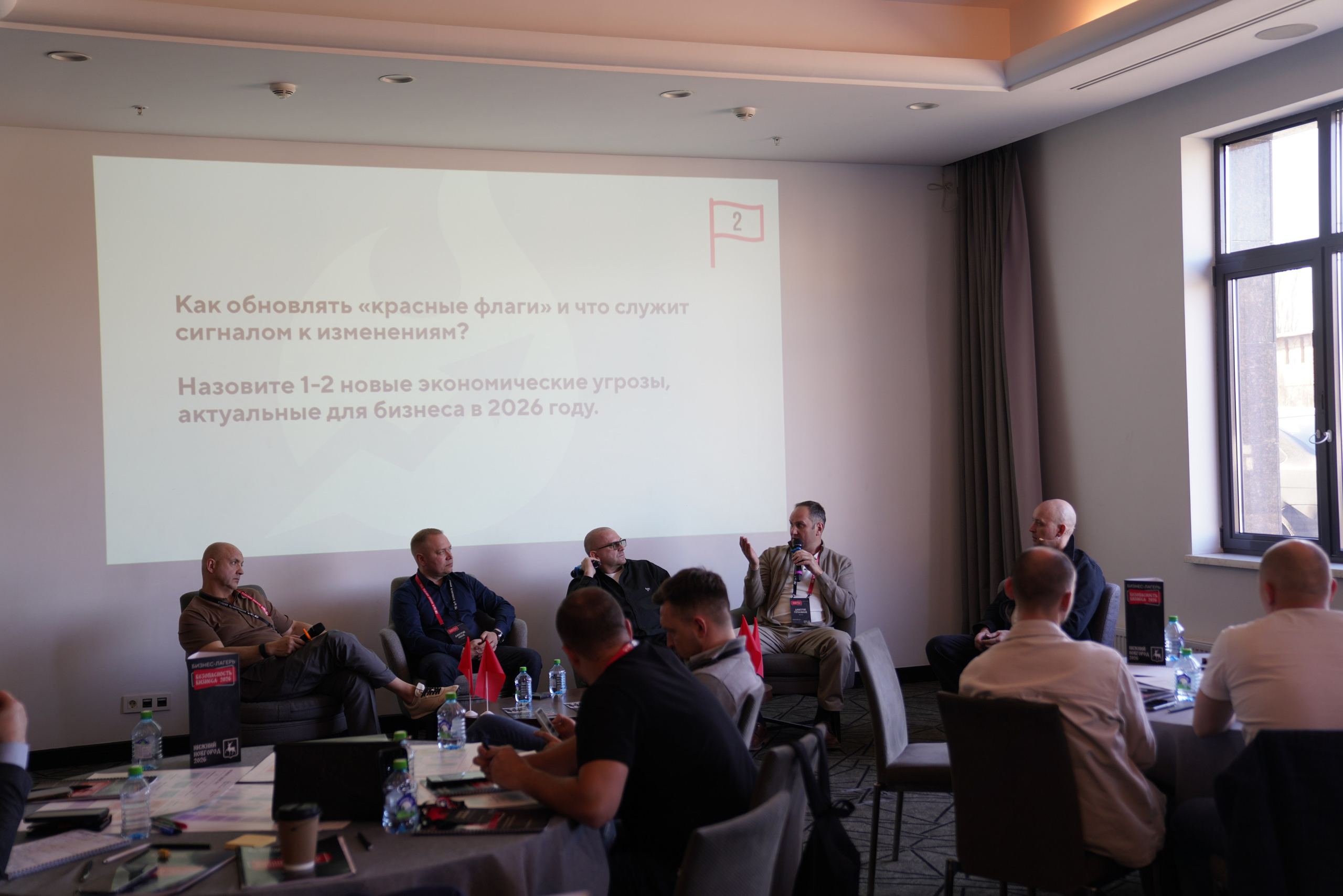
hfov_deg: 47.4
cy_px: 448
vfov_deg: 32.6
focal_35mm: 41
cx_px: 672
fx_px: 1530
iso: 200
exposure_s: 1/60
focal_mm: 41
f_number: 2.8
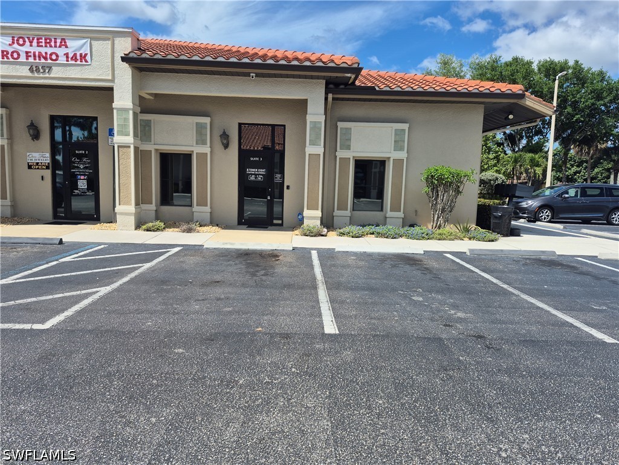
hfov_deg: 73.9
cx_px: 310
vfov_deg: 58.9
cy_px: 232
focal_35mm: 23
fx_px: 411
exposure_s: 1/1888
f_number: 1.8
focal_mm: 5.4
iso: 25
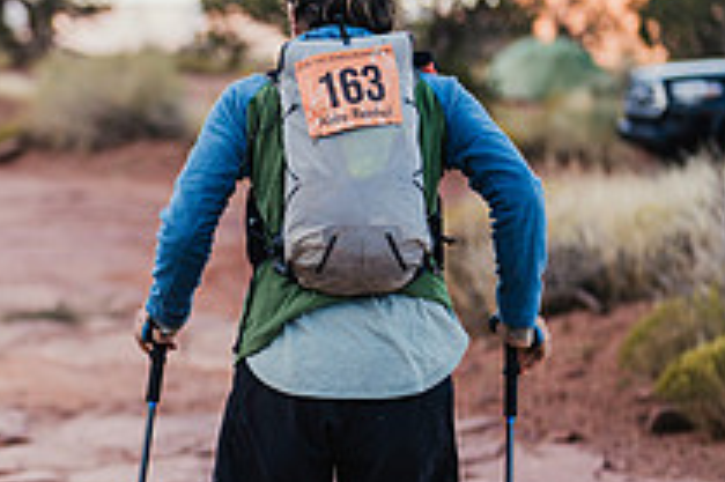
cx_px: -49
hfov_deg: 14.5
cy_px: 314
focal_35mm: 139
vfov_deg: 9.8
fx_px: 2797
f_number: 1.4
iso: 100
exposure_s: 1/640
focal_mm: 50
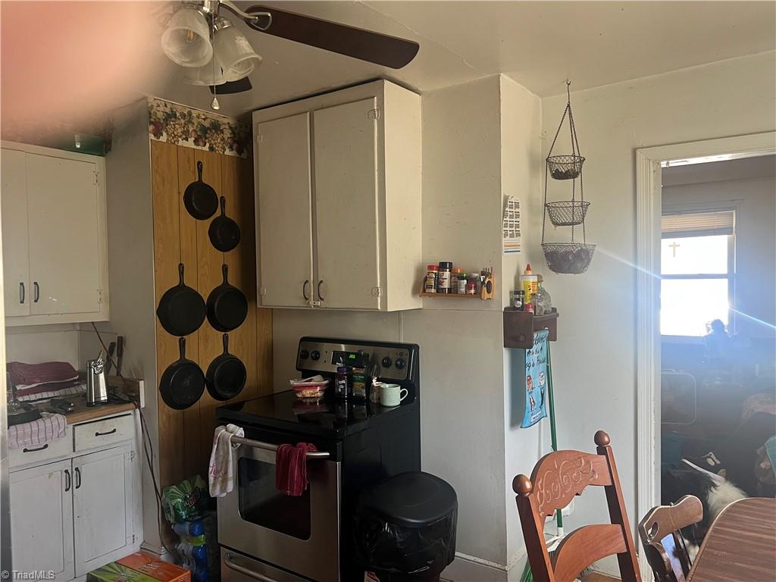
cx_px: 388
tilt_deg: -3.2
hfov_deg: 67.3
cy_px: 291
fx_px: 583
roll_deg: +0.5
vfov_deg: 53.1
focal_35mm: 26
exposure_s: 1/60
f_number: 1.5
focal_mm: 5.7
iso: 160
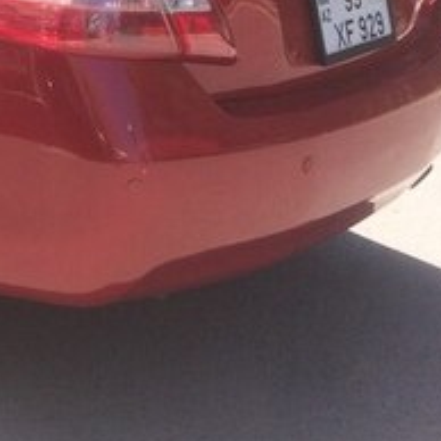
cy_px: -58
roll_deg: +2.0
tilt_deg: -11.2
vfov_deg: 19.1
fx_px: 1254
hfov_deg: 18.2
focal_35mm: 87
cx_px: -177
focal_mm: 4.15
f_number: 2.2
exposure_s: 1/789
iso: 32
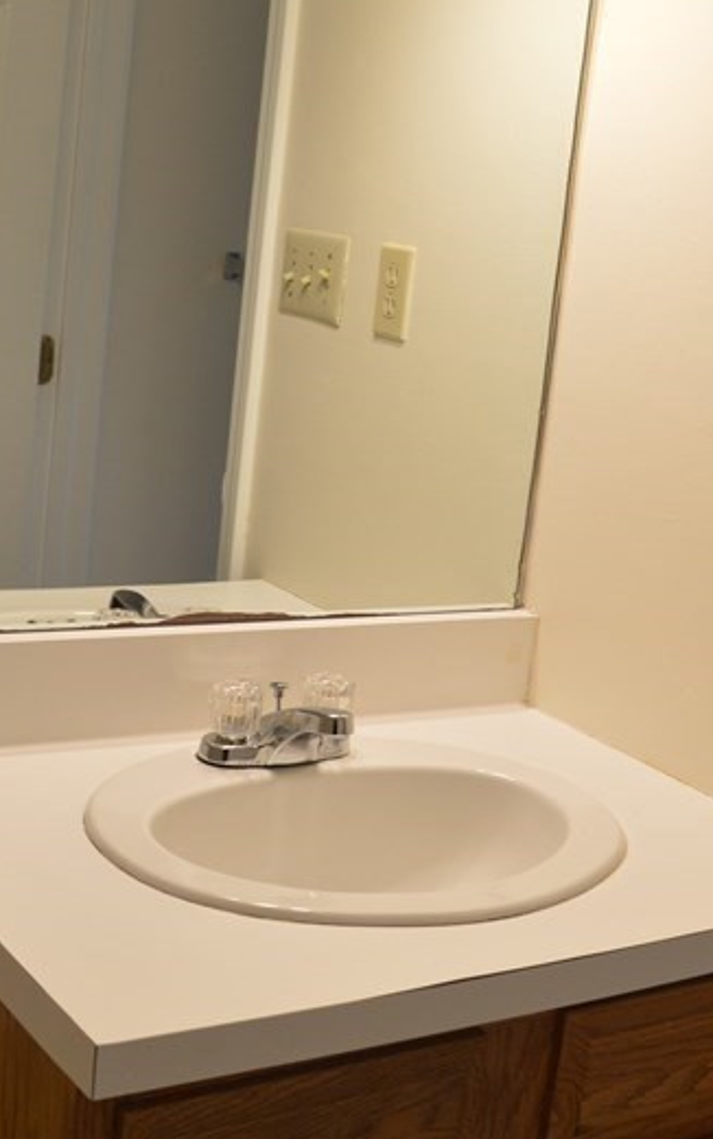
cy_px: 552
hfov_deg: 23.9
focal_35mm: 54
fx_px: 1677
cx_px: 470
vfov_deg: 37.5
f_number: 4.5
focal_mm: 18
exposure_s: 1/80
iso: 400
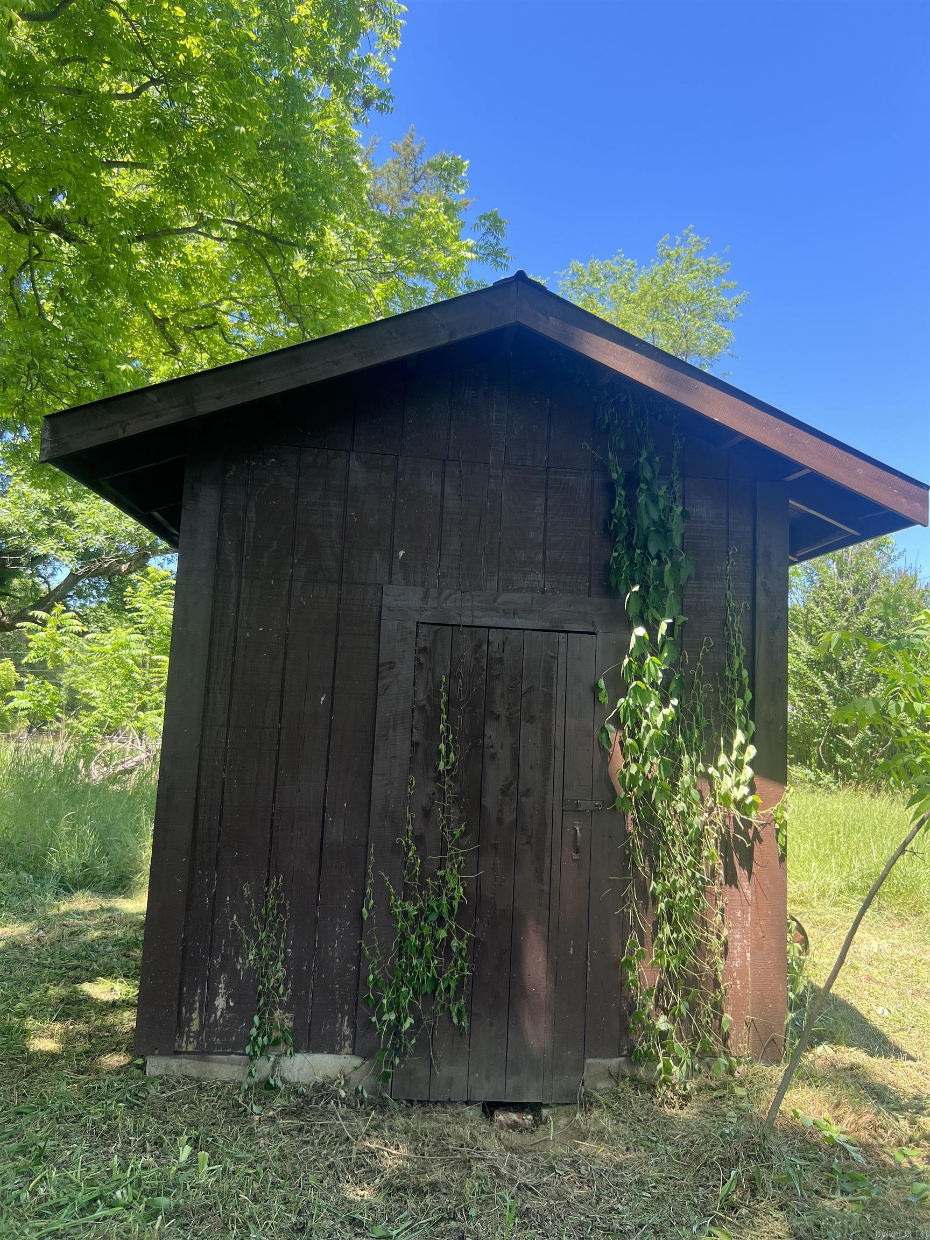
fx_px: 931
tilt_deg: +8.4
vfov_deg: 67.3
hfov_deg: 53.1
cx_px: 465
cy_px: 620
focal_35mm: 26
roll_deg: -1.1
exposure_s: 1/387
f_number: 1.5
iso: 50
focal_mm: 5.7
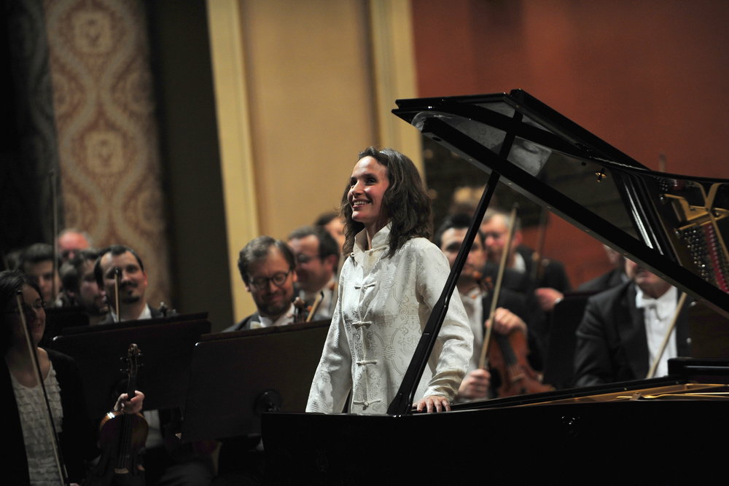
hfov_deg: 10.3
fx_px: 4050
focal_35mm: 200
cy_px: 243
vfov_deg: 6.9
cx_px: 364
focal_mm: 200
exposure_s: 1/200
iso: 1250
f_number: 3.2
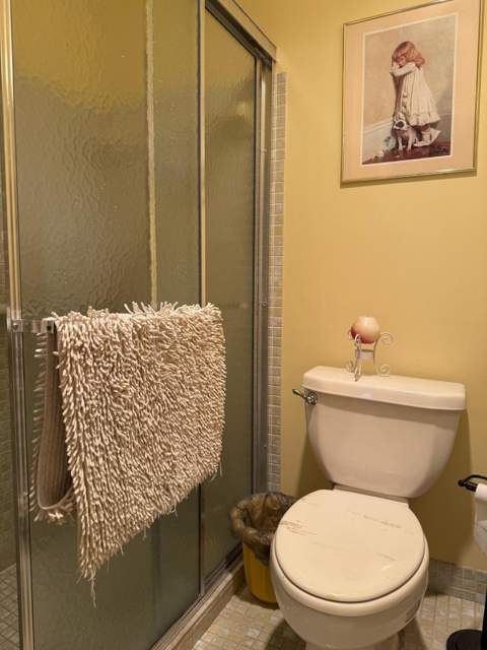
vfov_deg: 71.6
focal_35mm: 24
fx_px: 450
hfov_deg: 56.8
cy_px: 325
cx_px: 244
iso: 125
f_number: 1.78
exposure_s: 1/120
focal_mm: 6.76
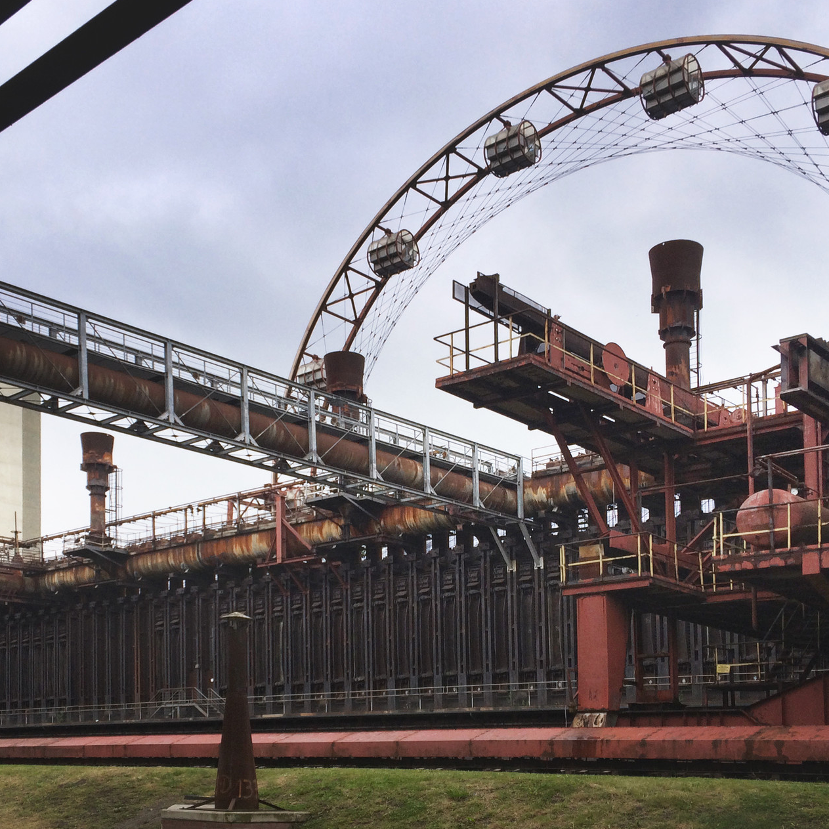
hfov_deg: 40.0
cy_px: 436
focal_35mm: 42
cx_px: 385
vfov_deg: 40.0
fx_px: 1138
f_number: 2.2
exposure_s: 1/152
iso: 32
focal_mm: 4.12
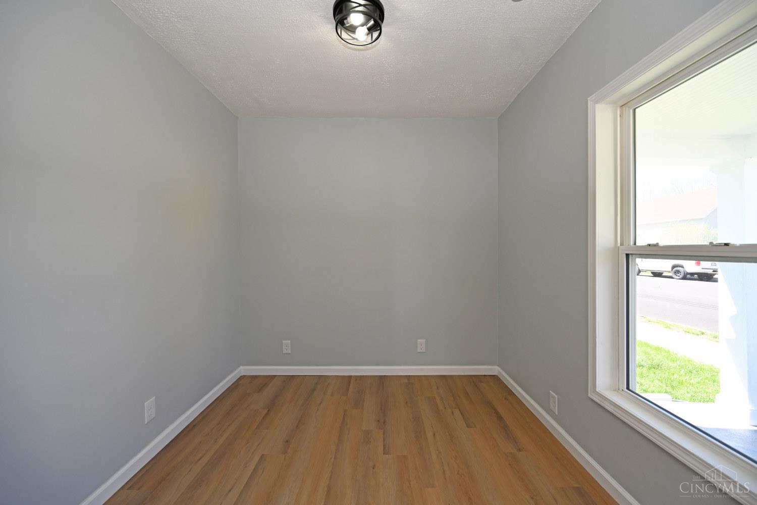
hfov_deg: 104.3
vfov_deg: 81.2
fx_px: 294
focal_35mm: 14
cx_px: 378
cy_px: 252
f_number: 5
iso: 200
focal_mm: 14
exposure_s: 1/100
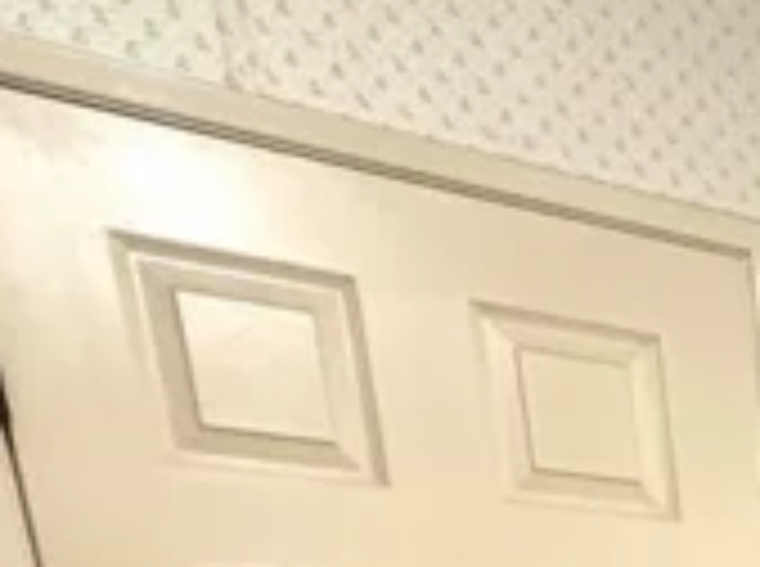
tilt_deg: -14.2
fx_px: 1358
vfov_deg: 17.1
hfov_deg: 20.8
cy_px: 1138
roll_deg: -1.4
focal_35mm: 62
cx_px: 1392
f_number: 2.2
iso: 250
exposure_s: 1/60
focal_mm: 2.22
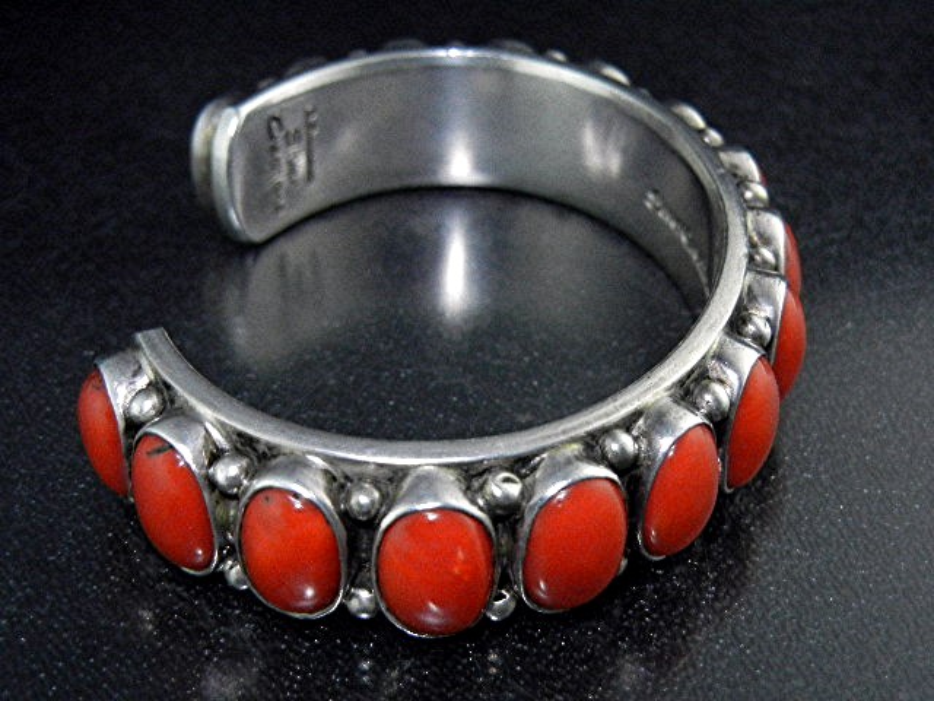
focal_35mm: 68
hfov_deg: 28.6
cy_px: 350
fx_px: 1835
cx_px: 467
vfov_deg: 21.6
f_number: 8.2
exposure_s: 1/30
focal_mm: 12.2
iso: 800
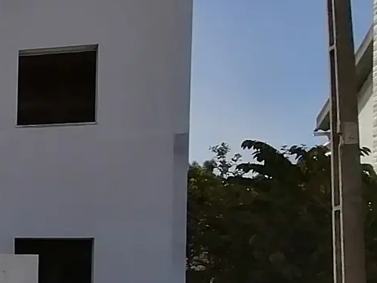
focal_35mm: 68
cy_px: 266
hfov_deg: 22.1
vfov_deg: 21.1
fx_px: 741
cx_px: -231
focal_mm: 2.7
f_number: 2.4
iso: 50
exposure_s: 1/3472
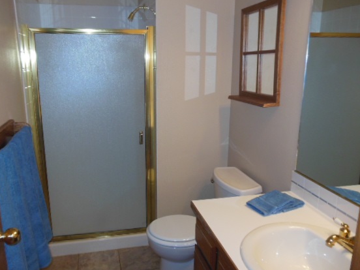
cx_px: 162
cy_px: 134
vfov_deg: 48.2
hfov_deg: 61.5
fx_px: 302
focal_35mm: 29
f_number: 3.2
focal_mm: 4.5
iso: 200
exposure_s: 1/25
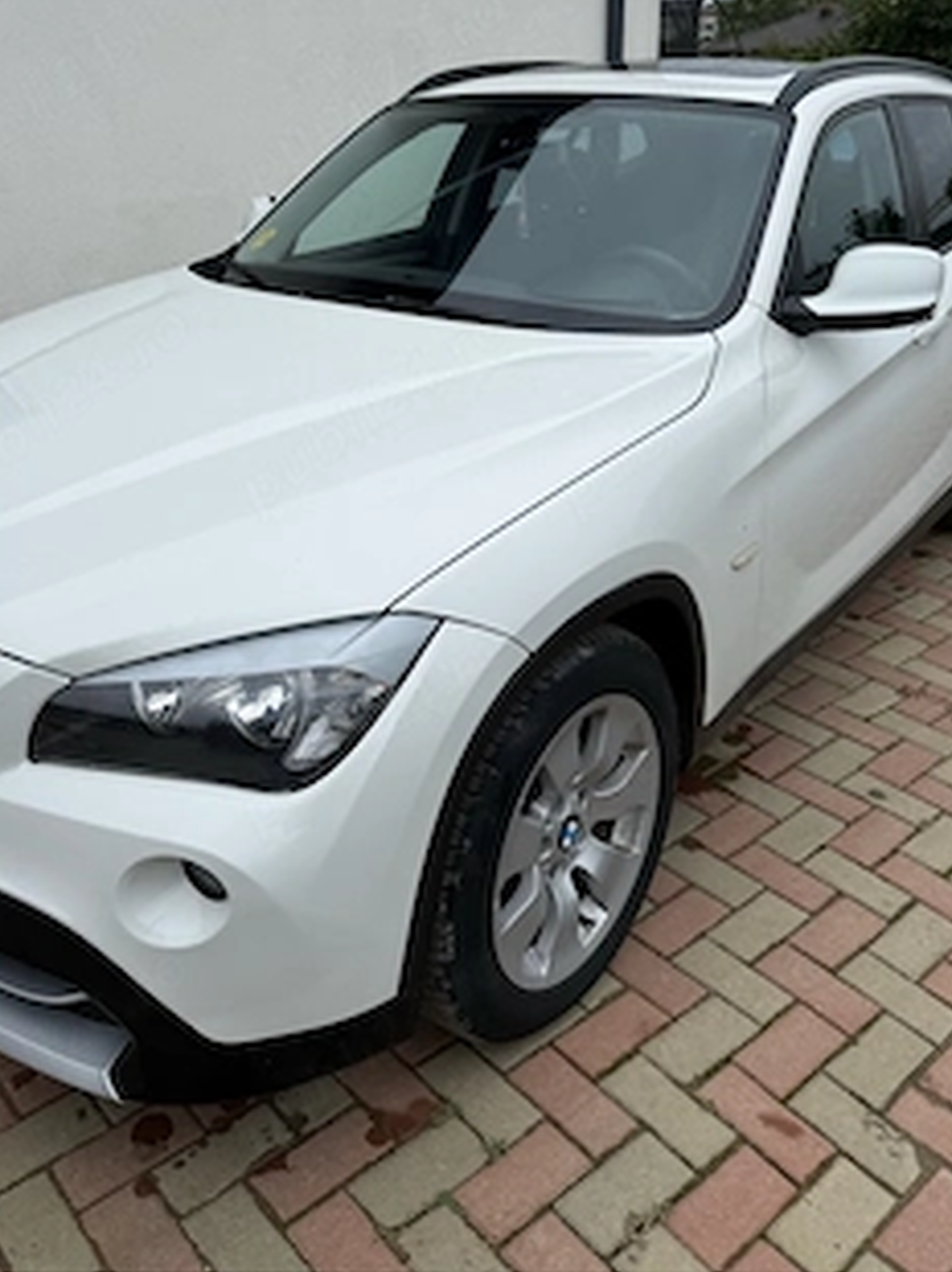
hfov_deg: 45.4
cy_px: 460
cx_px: 455
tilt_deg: -18.1
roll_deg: +0.9
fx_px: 1138
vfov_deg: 57.5
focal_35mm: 31
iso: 80
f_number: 1.78
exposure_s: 1/3425
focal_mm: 6.76
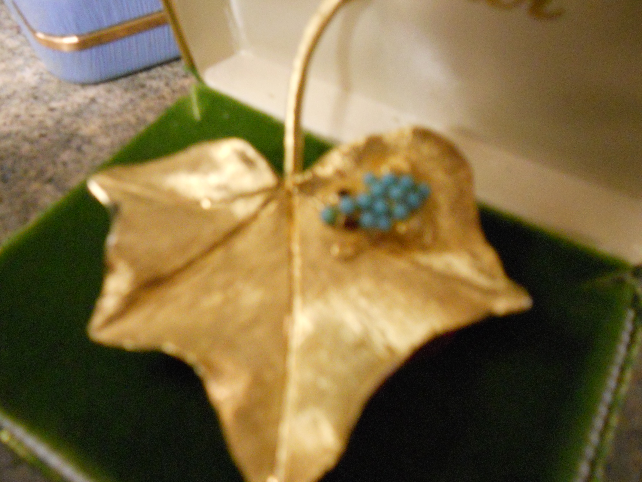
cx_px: 321
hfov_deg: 56.8
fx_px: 593
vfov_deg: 44.2
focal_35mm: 32
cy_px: 241
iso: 800
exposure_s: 1/6
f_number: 3.5
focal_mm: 5.8
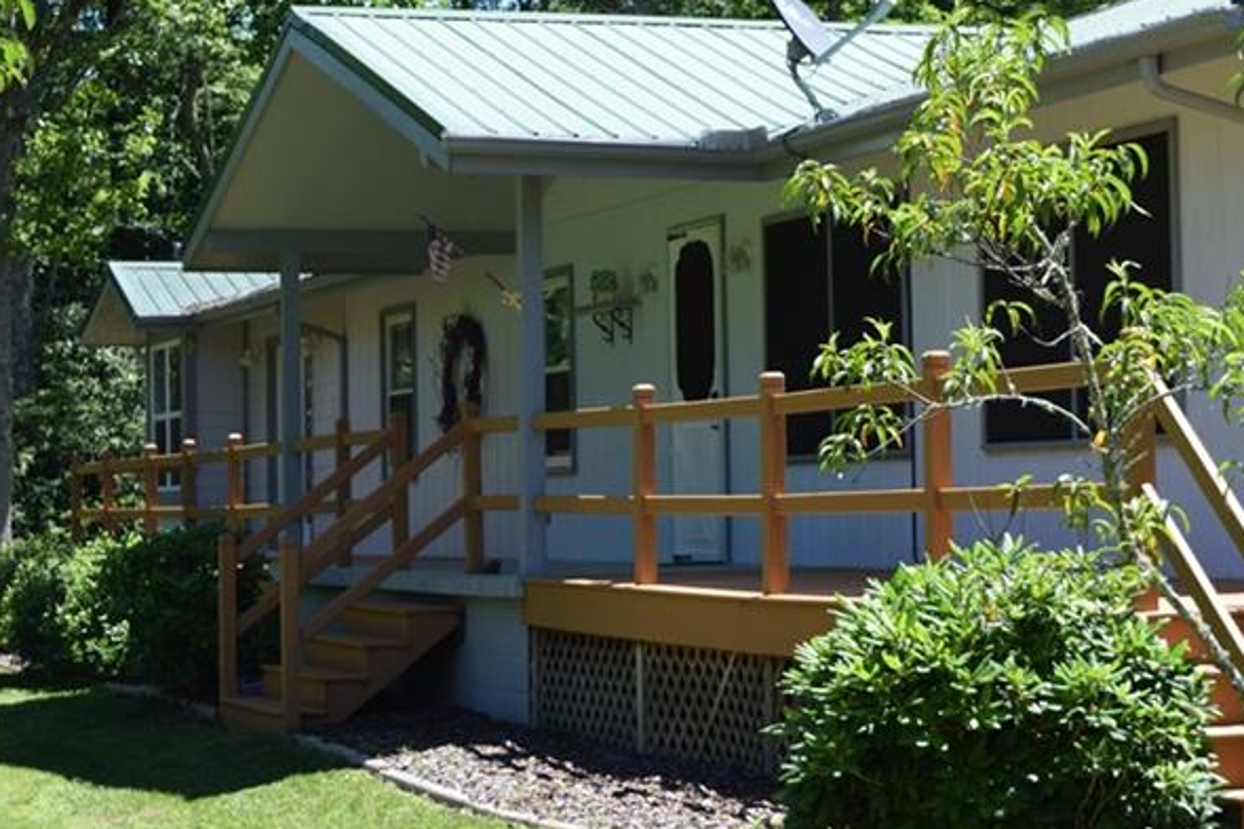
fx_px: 3420
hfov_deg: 20.6
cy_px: 321
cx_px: 751
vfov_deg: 13.8
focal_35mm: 99
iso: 200
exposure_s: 1/250
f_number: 8
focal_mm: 38
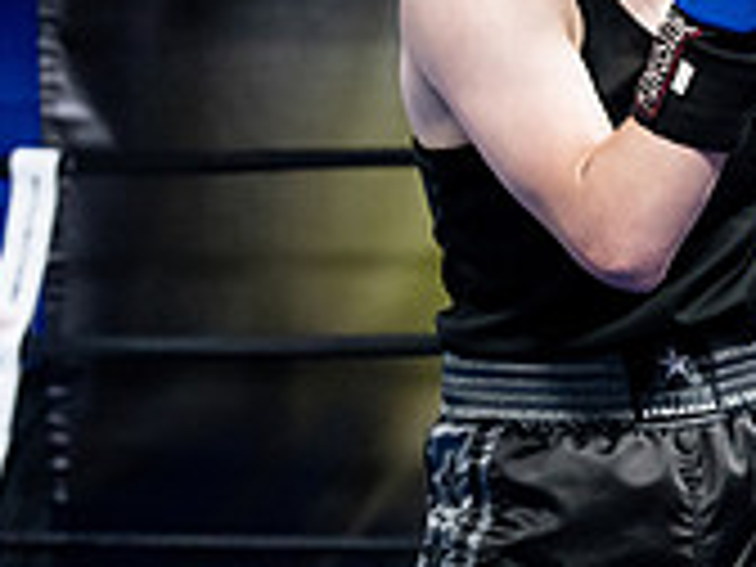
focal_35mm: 173
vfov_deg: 8.6
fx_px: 3778
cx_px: 1215
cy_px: 394
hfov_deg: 10.9
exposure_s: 1/1000
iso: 6400
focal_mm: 52
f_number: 2.8
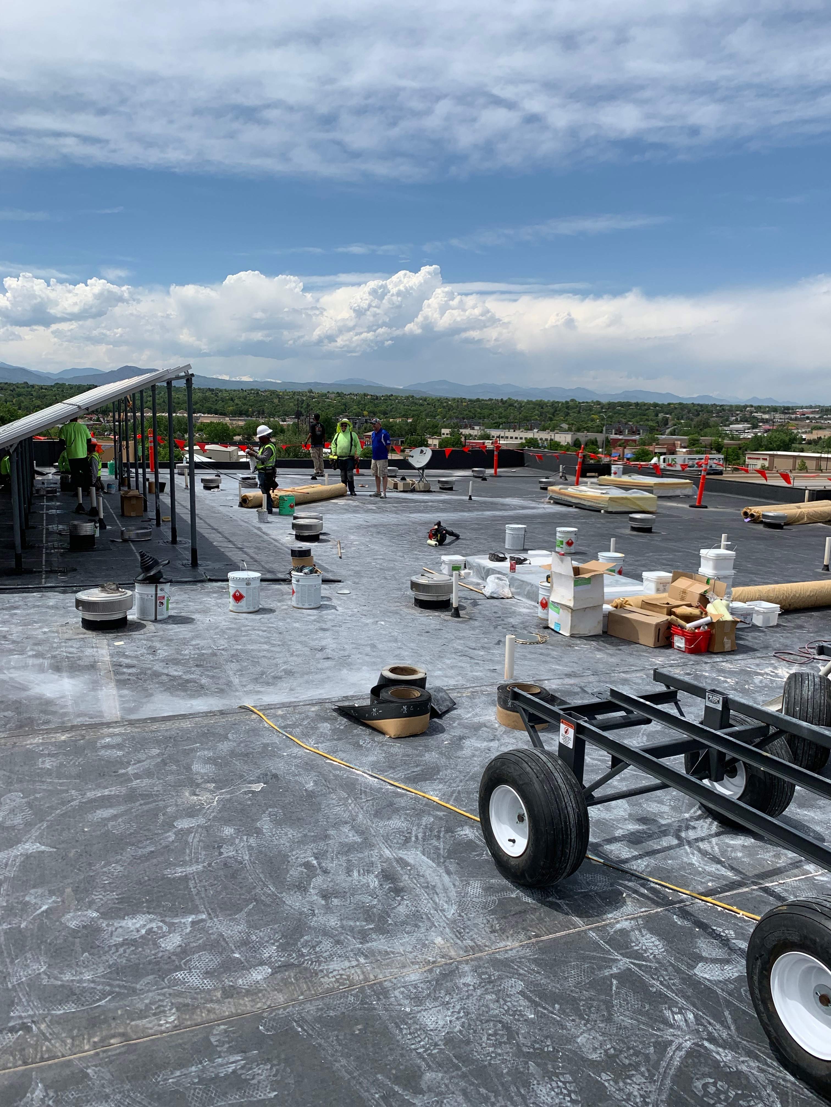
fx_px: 832
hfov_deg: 53.1
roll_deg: +0.8
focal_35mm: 26
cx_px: 416
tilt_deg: -11.7
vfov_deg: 67.3
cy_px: 554
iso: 25
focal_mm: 4.25
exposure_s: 1/3401
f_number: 1.8
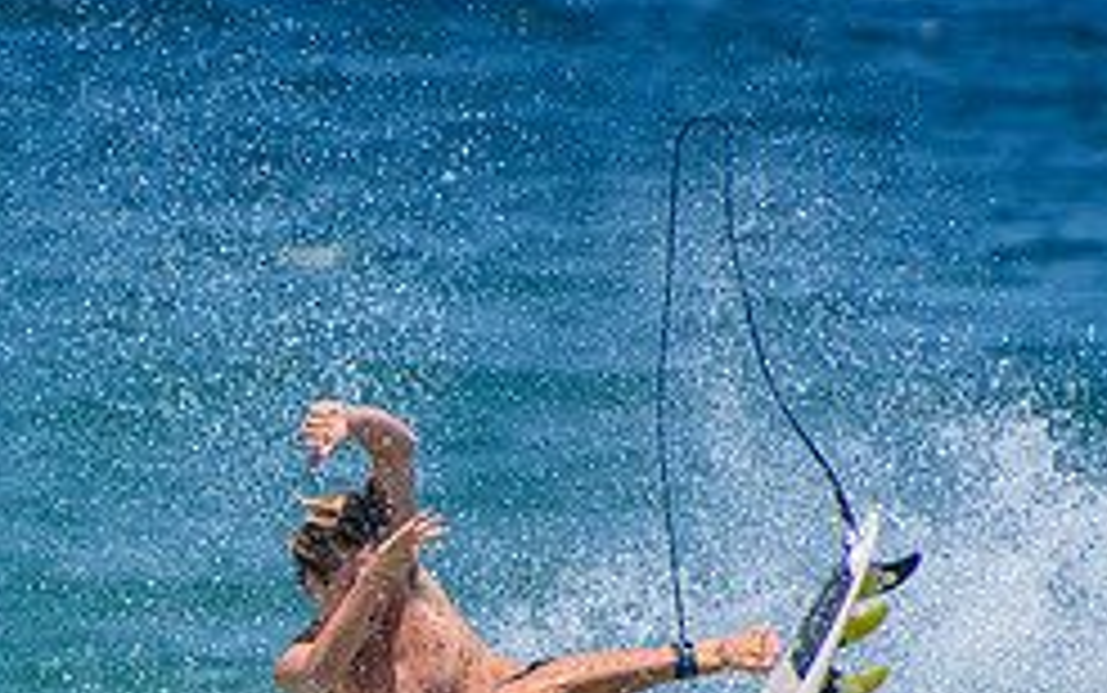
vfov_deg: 0.9
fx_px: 43524
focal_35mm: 1442
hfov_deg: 1.5
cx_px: 68
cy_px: 790
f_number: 5.6
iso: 320
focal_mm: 400
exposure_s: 1/2000
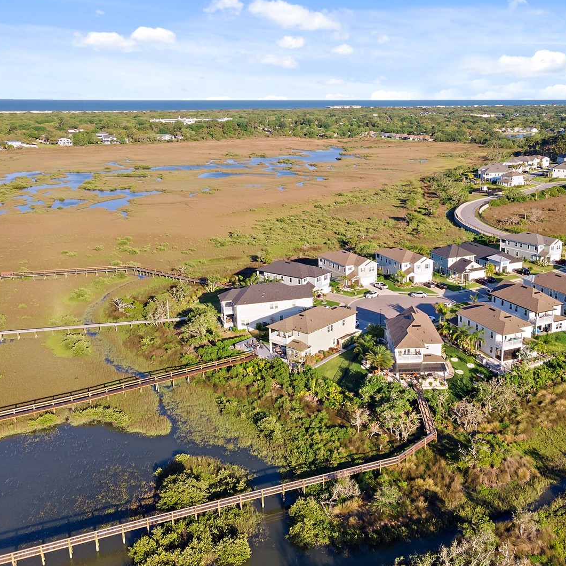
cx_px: 360
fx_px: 592
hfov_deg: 50.5
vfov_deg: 51.1
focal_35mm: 32
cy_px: 272
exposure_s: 1/15
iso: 130
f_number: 2.8
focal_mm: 4.5
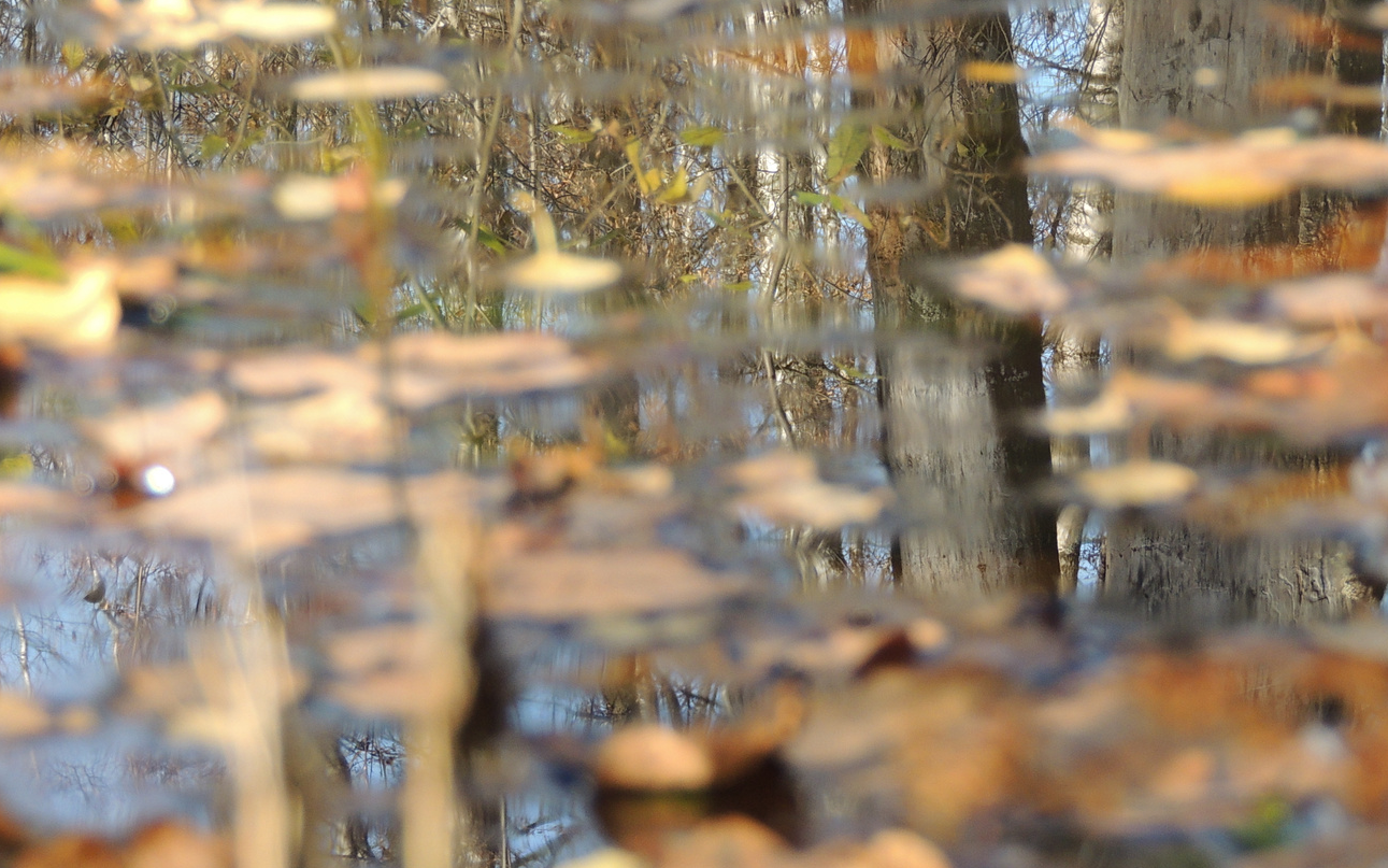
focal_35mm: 229
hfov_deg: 9.2
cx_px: 872
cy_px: 195
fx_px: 8663
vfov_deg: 5.7
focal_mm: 27.6
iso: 125
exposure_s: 1/125
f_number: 4.4
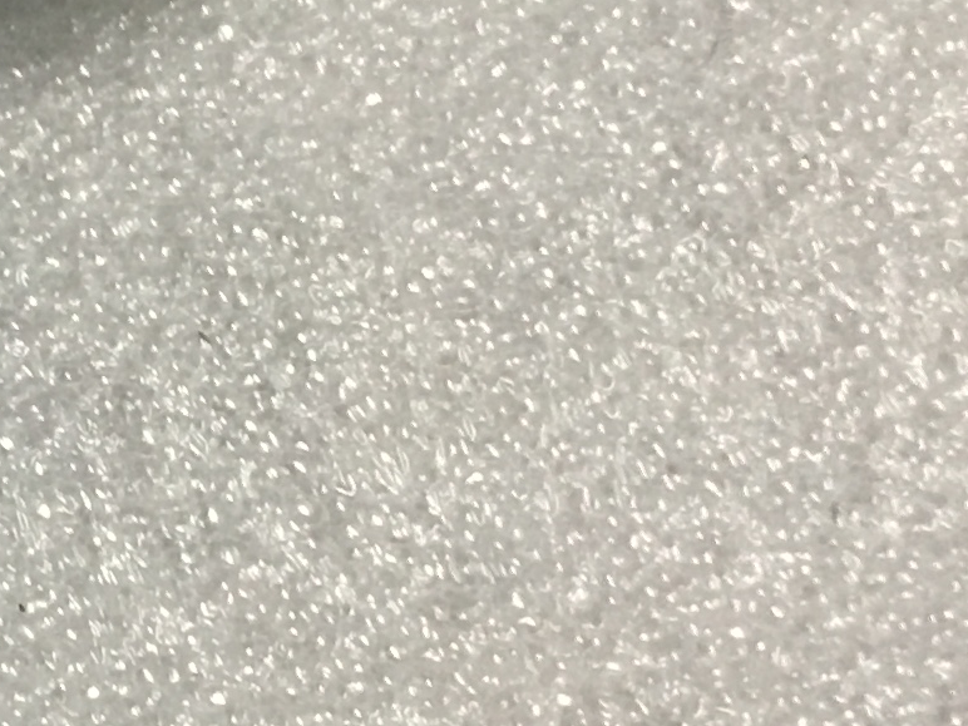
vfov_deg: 11.3
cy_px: 155
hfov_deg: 13.2
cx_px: -899
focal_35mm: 131
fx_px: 3663
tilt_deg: -56.6
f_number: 2.4
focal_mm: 3.3
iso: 160
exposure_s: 1/33
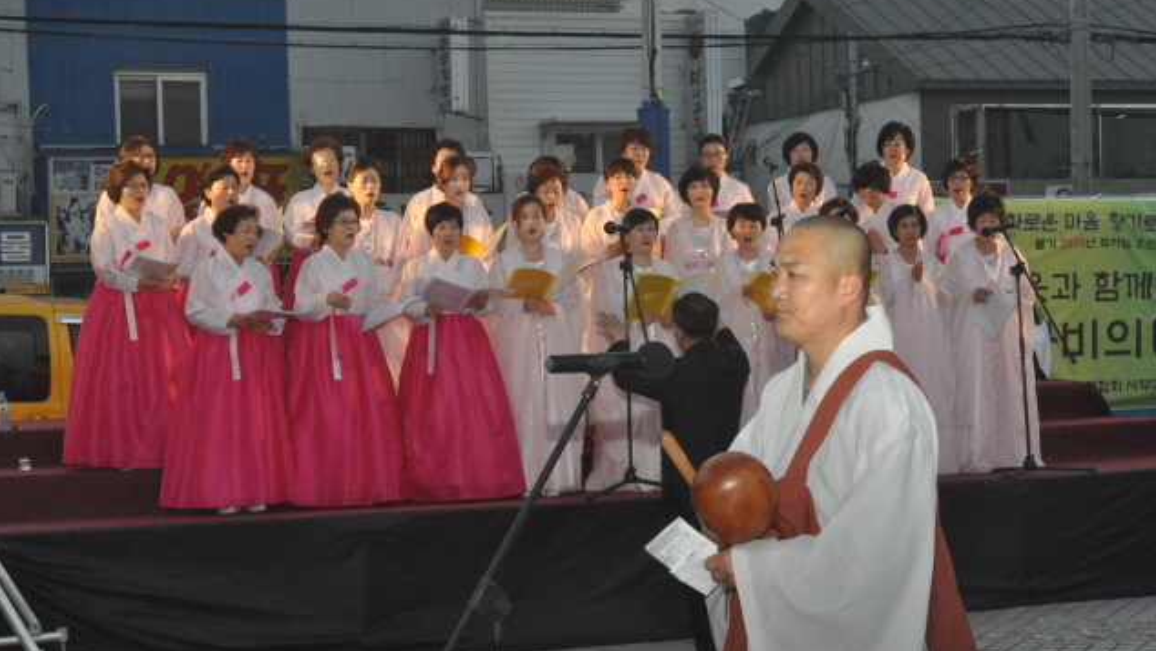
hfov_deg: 27.9
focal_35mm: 76
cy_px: 302
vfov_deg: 15.9
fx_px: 2330
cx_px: 576
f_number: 16
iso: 2000
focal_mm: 48
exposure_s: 1/200
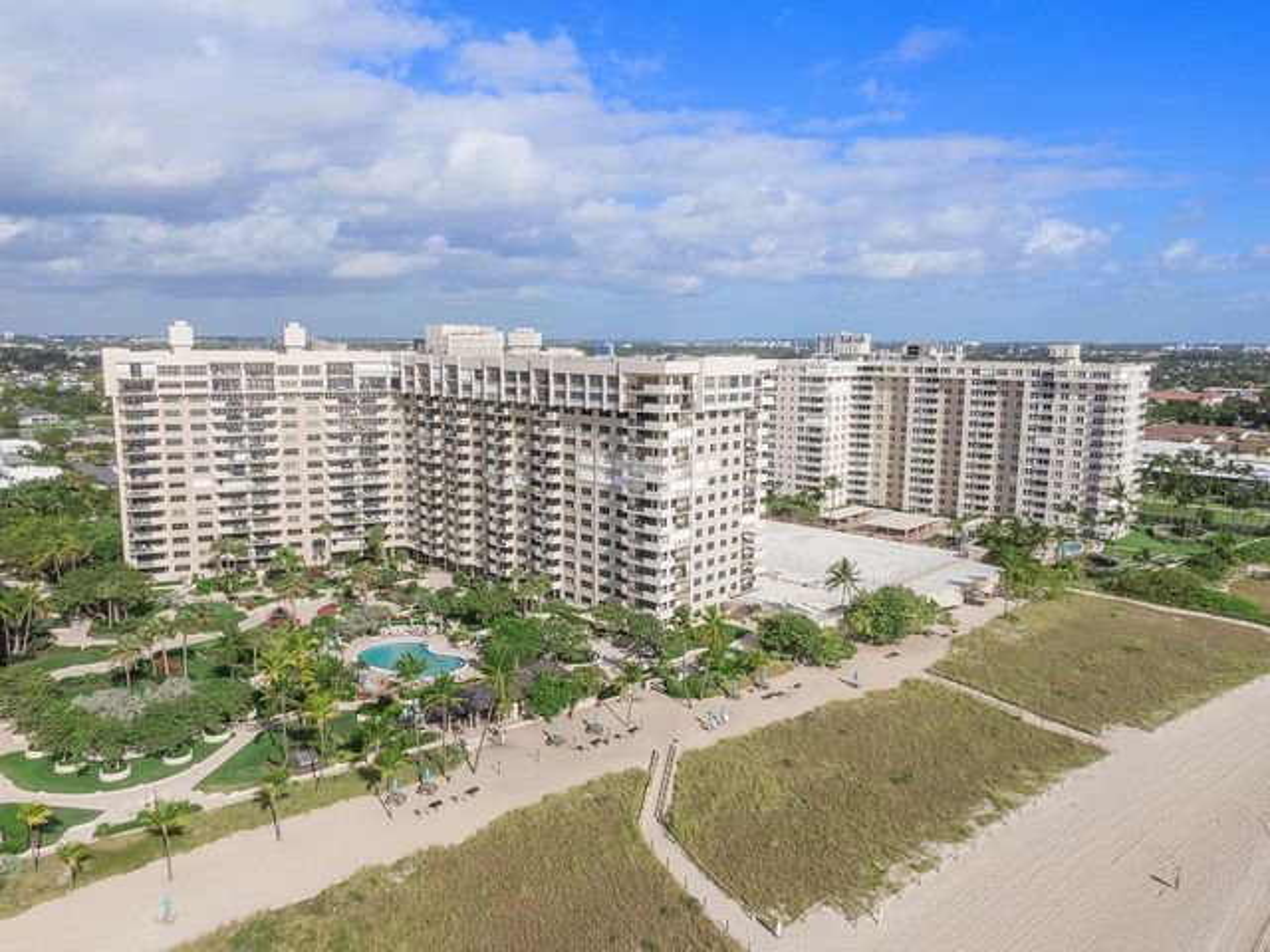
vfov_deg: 56.8
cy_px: 476
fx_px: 881
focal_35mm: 24
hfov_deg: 71.6
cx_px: 635
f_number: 2.8
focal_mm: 4.39
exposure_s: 1/2000
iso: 100
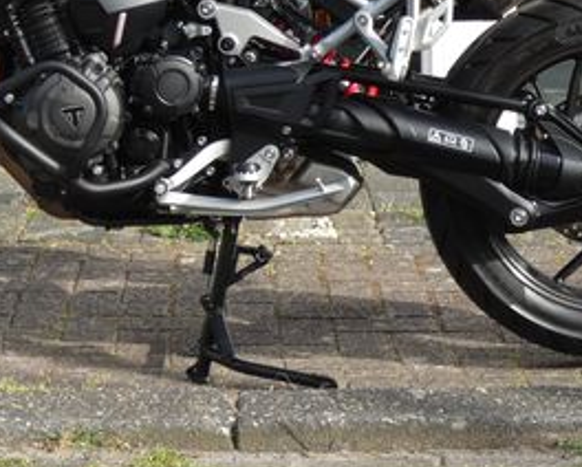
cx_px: 168
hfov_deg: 14.0
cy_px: 0
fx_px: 2363
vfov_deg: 11.2
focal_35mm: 137
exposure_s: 1/250
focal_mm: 10.4
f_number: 4.1
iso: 80
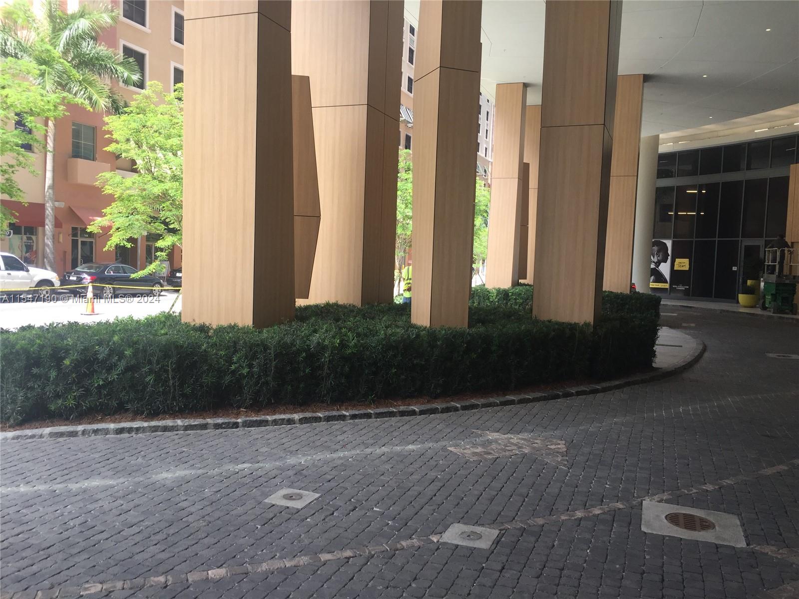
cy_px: 300
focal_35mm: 29
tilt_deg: -1.1
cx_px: 400
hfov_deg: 61.7
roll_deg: -2.8
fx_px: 669
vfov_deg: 48.2
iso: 32
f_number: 2.2
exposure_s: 1/338
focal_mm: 4.15
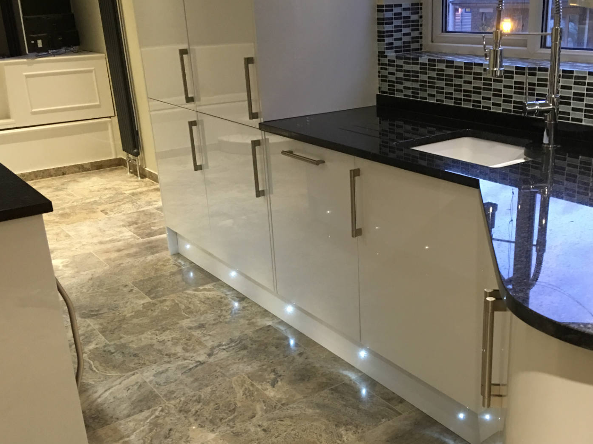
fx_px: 685
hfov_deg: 46.5
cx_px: 364
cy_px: 255
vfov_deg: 35.9
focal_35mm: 40
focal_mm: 4.2
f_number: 2.2
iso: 80
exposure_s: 1/10
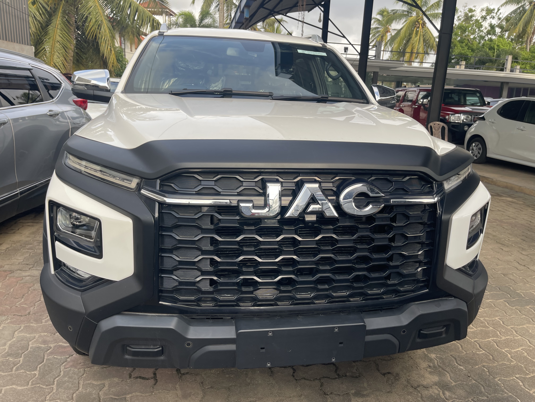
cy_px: 201
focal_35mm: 25
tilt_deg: -15.3
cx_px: 268
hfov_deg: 69.4
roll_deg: -3.0
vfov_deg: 54.9
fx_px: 386
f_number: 1.6
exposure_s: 1/422
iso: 32
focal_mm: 5.1
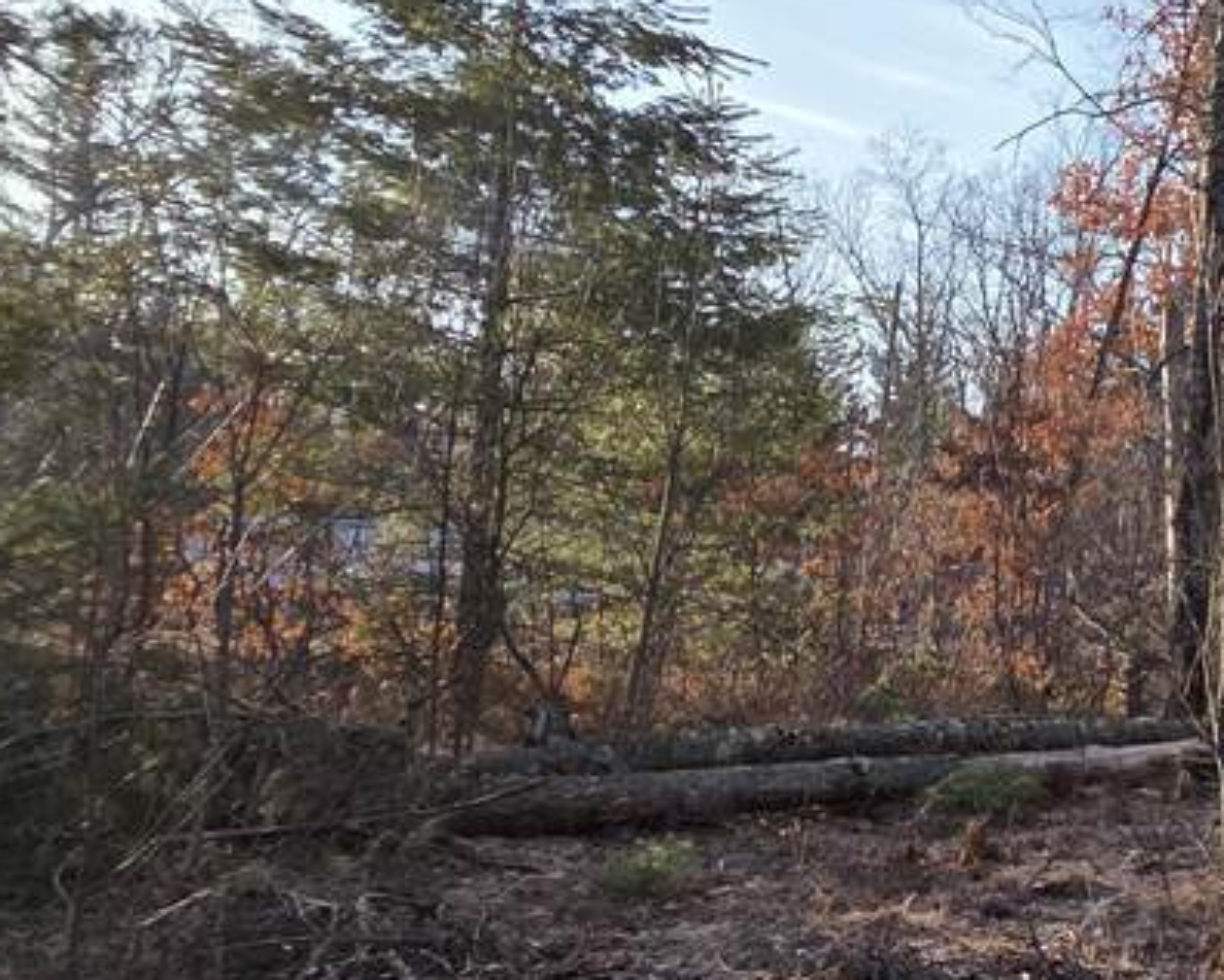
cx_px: 1641
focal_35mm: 41
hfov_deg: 32.2
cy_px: 526
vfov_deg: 36.5
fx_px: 1486
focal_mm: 2.2
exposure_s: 1/696
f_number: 2.2
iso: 50
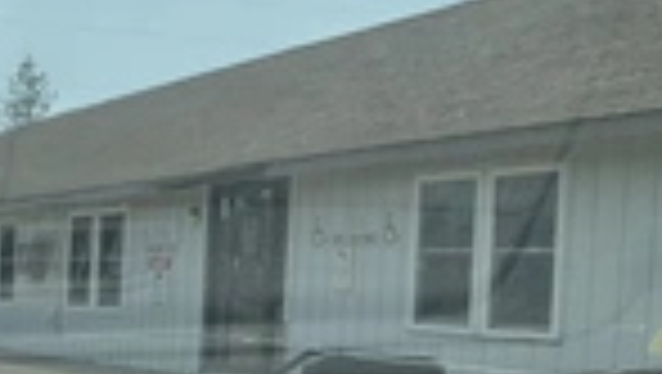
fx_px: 1511
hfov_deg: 22.4
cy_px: 424
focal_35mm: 86
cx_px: -176
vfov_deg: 13.8
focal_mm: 3
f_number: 1.8
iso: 25
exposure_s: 1/2959
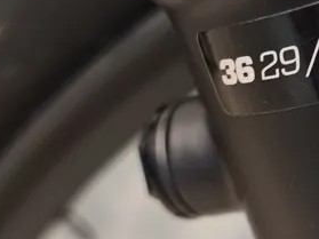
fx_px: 811
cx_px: 319
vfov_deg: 16.8
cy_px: 135
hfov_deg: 21.5
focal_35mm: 88
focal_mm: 6.3
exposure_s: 1/50
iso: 250
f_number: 1.7
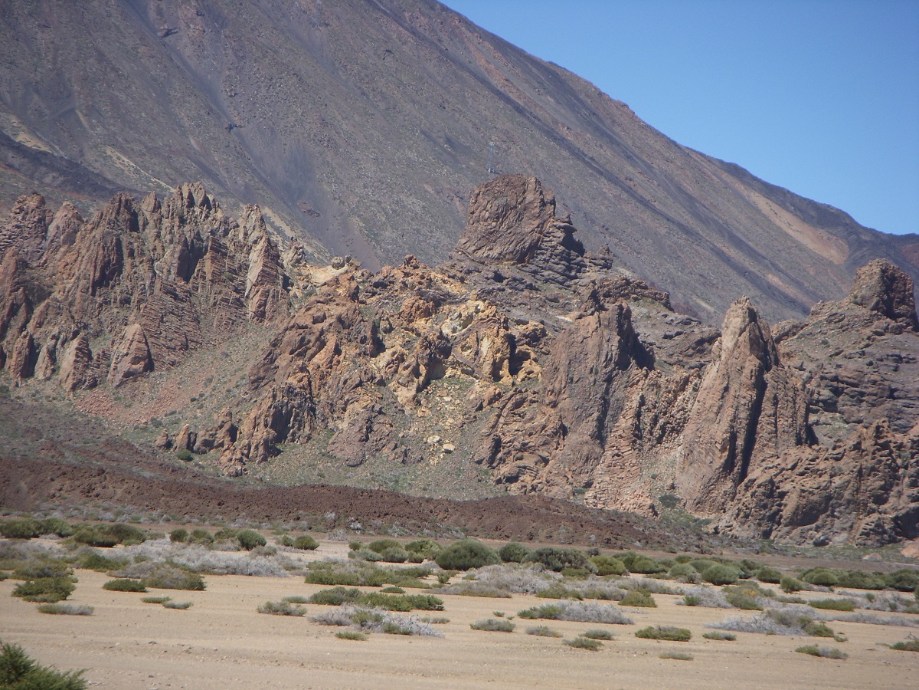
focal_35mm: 114
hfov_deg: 17.3
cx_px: 460
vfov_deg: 13.0
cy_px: 345
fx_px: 3027
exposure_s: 1/800
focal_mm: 18.9
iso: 100
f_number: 4.2
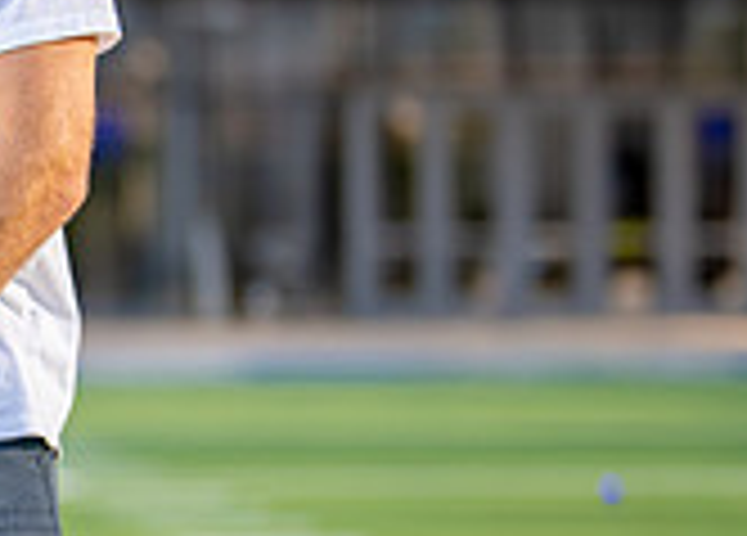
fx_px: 4354
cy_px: 245
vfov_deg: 7.0
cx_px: -427
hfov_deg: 9.5
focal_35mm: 205
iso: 125
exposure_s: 1/3200
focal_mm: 50
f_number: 1.2
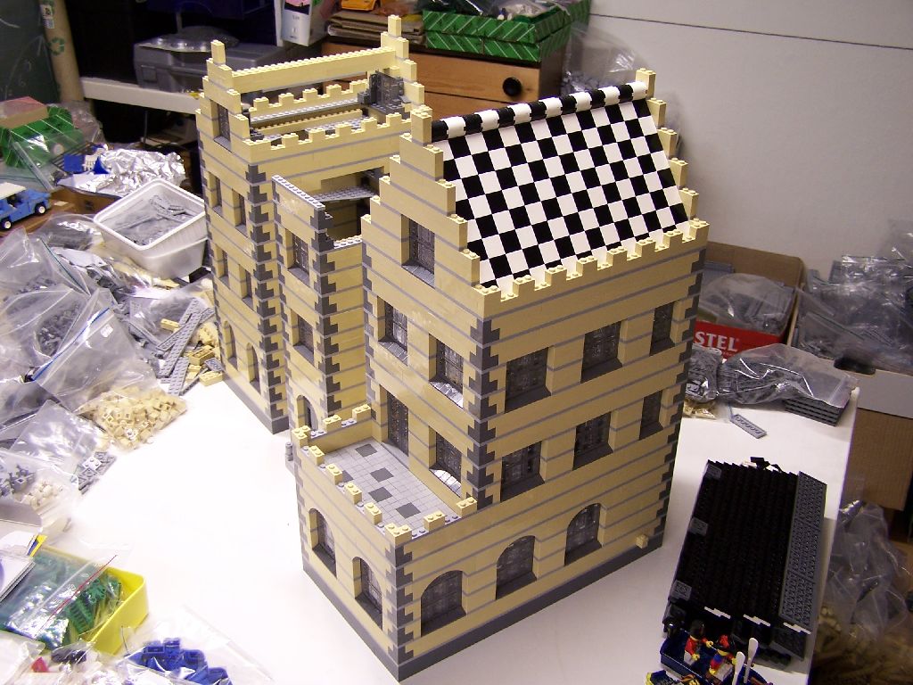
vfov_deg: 37.7
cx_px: 456
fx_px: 1002
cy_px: 342
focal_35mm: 38
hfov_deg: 49.0
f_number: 2.8
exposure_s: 1/8
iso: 80
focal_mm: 6.3
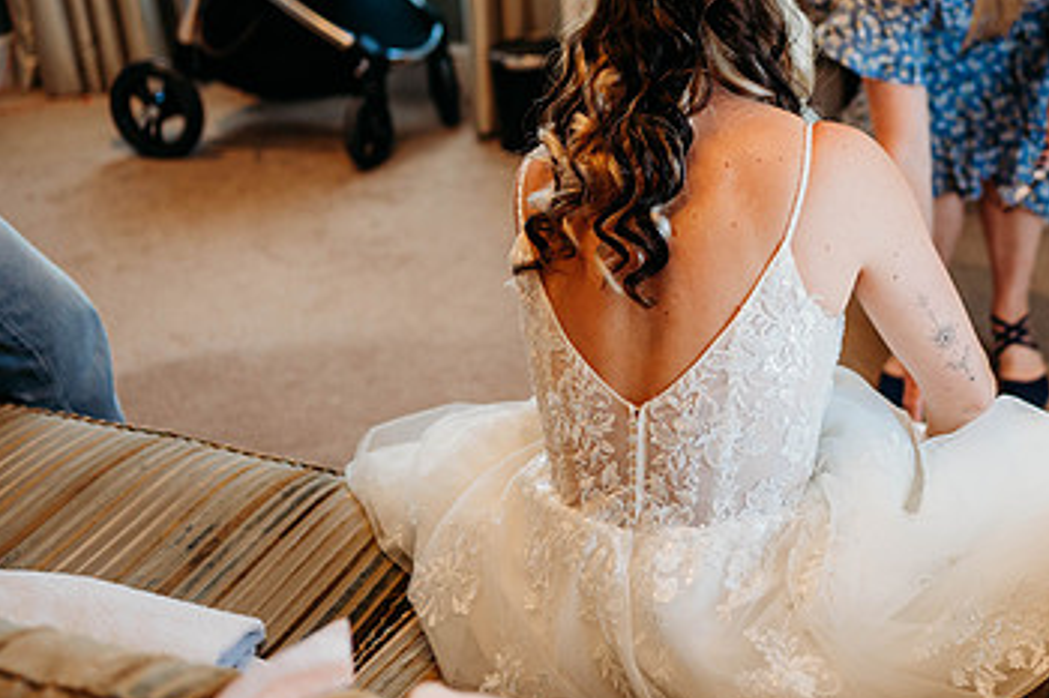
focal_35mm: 58
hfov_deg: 33.9
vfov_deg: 23.1
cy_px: 168
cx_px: 770
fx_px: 1689
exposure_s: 1/400
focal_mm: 35
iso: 400
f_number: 1.8
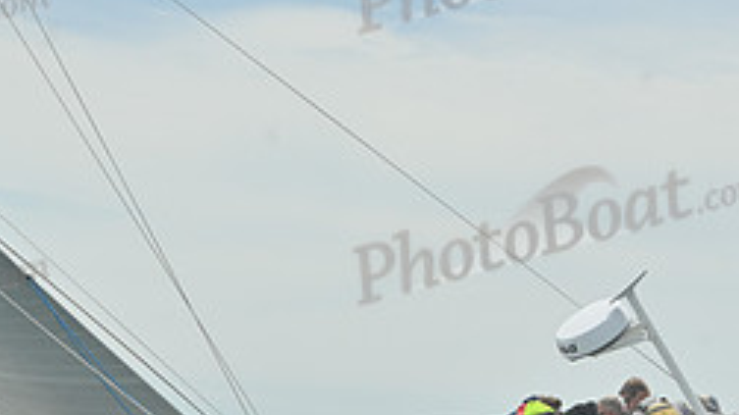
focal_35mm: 242
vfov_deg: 5.0
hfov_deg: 8.9
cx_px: 203
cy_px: 422
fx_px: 4741
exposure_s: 1/1250
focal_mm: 100
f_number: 9
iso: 250
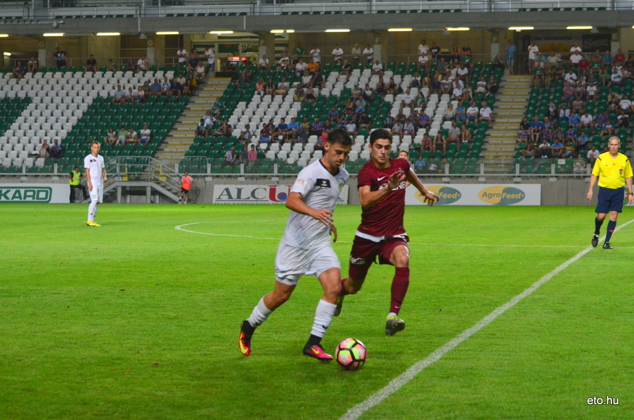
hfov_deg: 19.5
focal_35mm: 105
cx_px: 317
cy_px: 210
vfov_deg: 13.0
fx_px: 1845
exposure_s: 1/400
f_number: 5
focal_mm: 70
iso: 1800
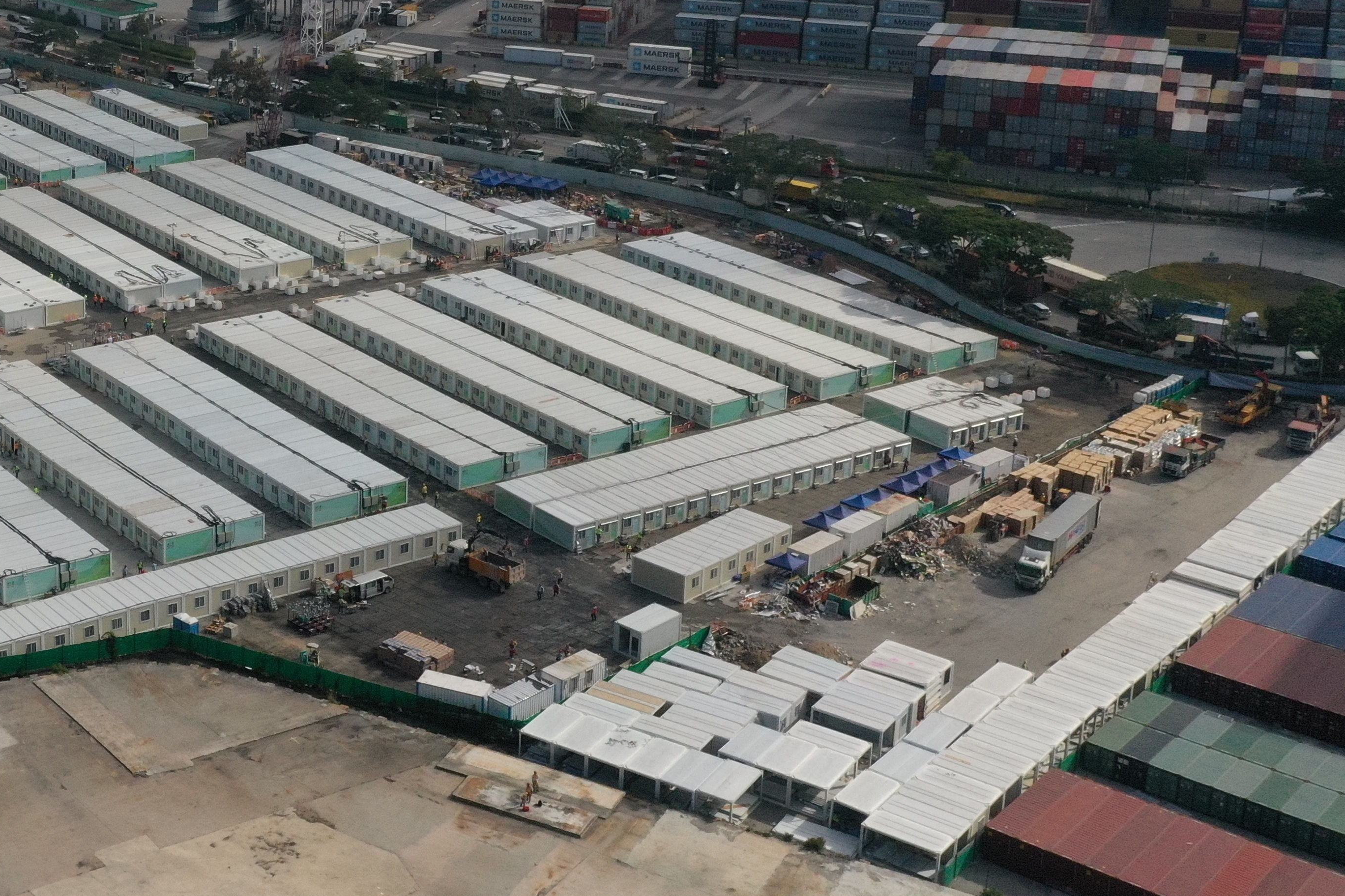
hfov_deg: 32.9
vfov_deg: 23.8
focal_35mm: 56
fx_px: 2092
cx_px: 18
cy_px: 163
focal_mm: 10.26
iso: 400
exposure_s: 1/1600
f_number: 8
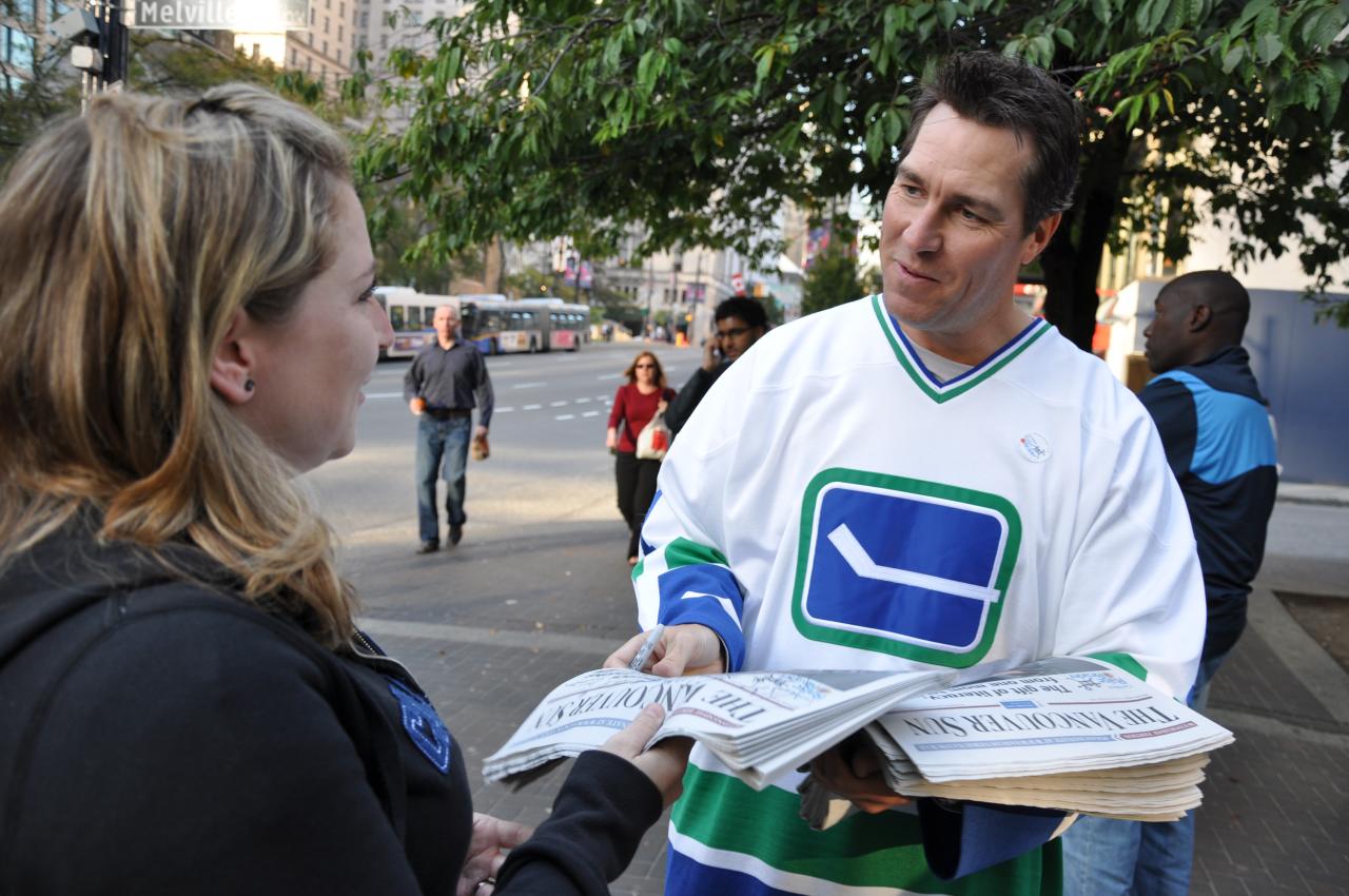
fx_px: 1235
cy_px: 448
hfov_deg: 57.3
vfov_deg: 39.9
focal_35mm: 33
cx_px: 674
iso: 200
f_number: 4.5
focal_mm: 22
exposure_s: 1/80
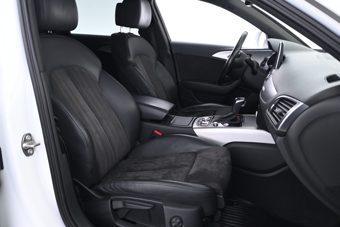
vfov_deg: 43.6
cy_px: 114
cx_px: 170
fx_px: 283
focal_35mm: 30
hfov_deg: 61.9
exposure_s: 1/4
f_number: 7.1
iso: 1600
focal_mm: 20
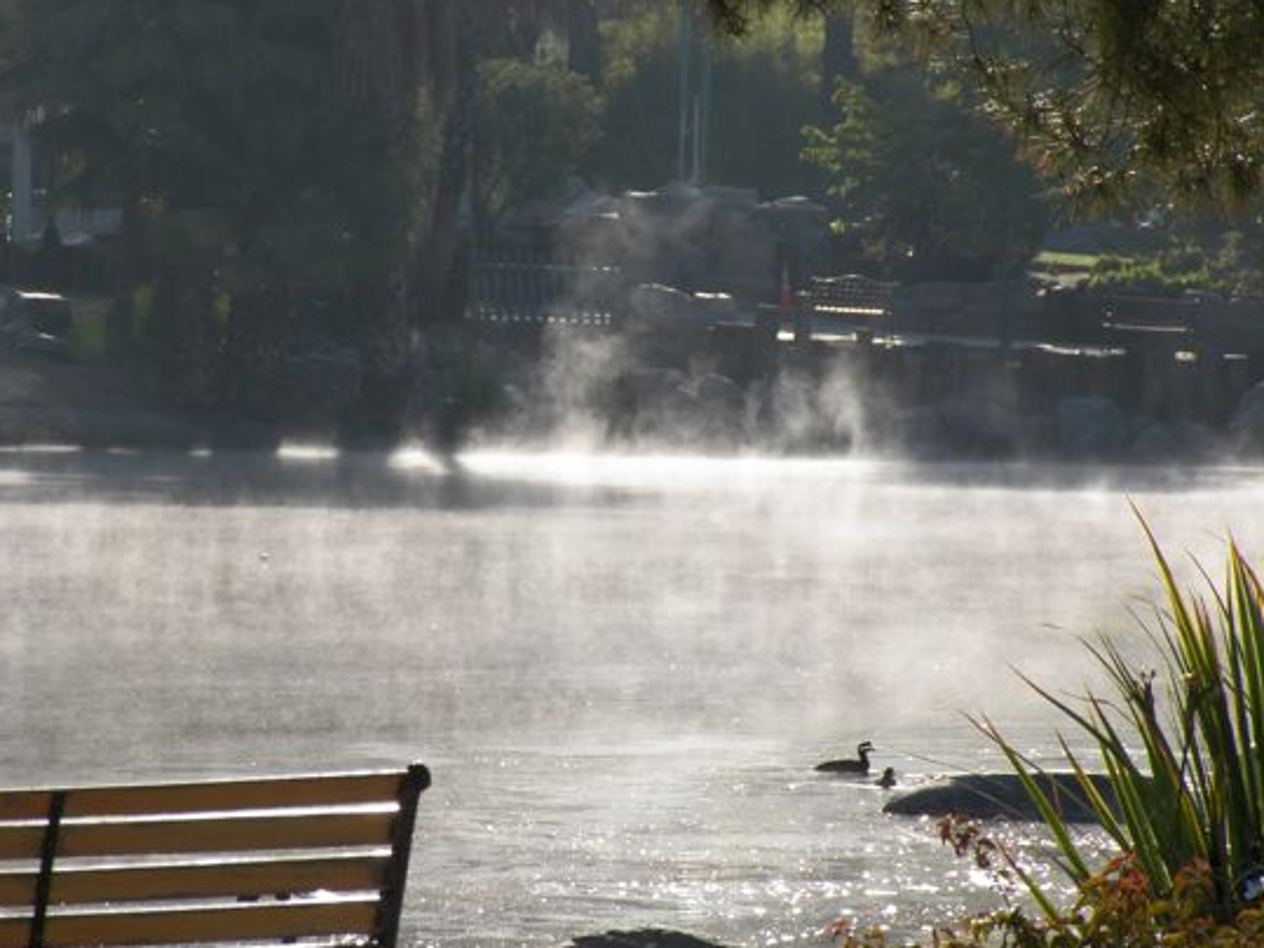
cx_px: 537
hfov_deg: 7.3
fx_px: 9930
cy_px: 486
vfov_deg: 5.5
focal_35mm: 272
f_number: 4
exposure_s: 1/1250
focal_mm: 41.1
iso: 125
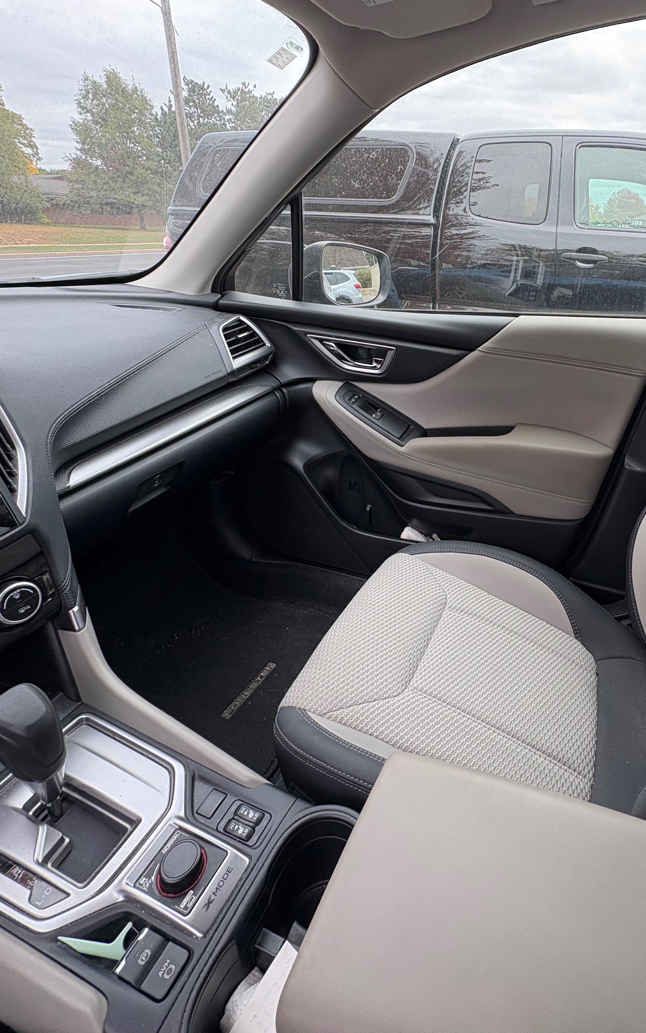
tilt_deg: -19.8
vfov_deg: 89.8
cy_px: 409
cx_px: 450
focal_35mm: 18
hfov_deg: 62.7
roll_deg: -1.4
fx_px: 507
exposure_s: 1/99
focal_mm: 2.22
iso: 80
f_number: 2.2
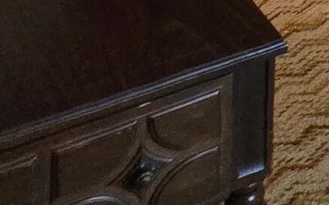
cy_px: -439
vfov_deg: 9.9
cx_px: 817
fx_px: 843
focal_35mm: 94
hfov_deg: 14.0
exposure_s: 1/60
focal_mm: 2.2
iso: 500
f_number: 2.2
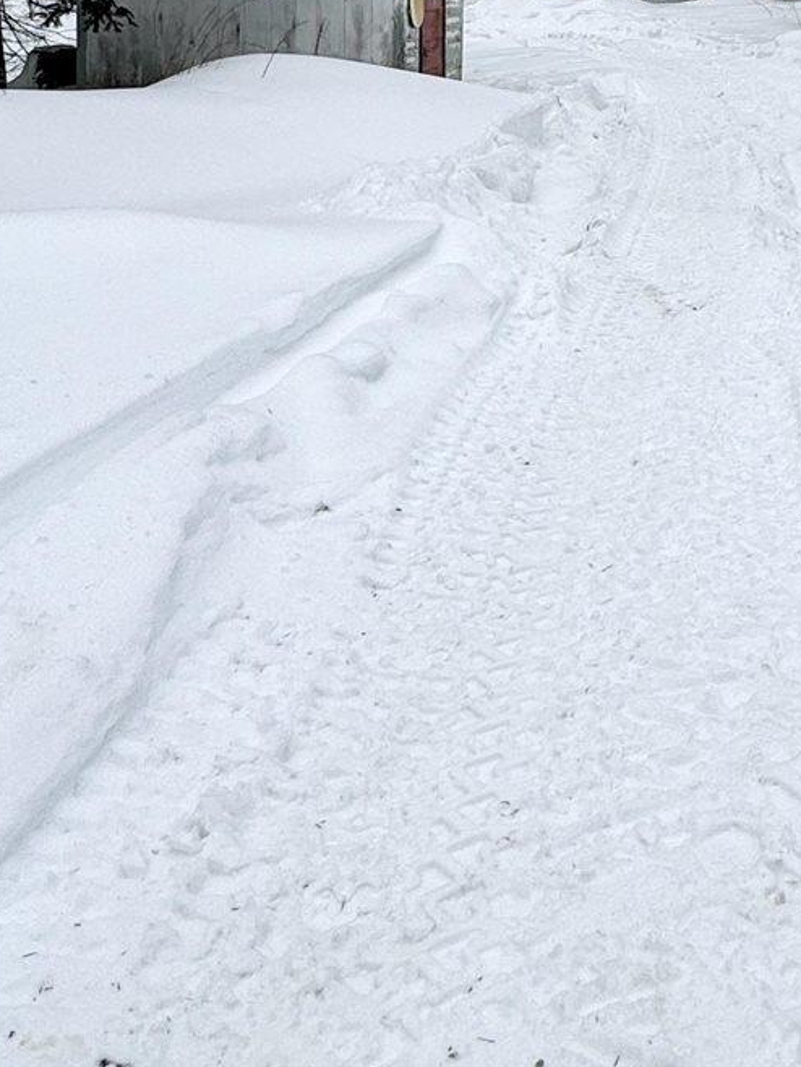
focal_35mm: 49
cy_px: 6
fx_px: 1511
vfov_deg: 35.3
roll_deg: +2.1
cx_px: 628
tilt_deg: -1.0
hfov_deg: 29.1
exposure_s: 1/1370
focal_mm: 2.22
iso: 40
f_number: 2.2
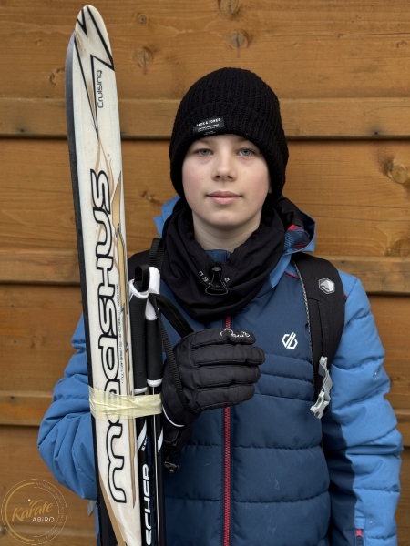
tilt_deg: -9.7
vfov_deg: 39.7
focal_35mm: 48
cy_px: 273
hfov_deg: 30.3
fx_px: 758
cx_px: 205
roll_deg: +1.2
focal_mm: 6.86
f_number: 1.78
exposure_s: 1/121
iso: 80
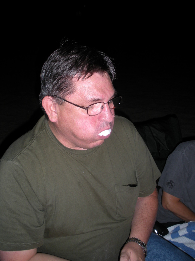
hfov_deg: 39.7
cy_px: 130
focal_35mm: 36
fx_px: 270
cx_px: 98
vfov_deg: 51.4
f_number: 3.5
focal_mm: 6.3
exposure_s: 1/60
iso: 73
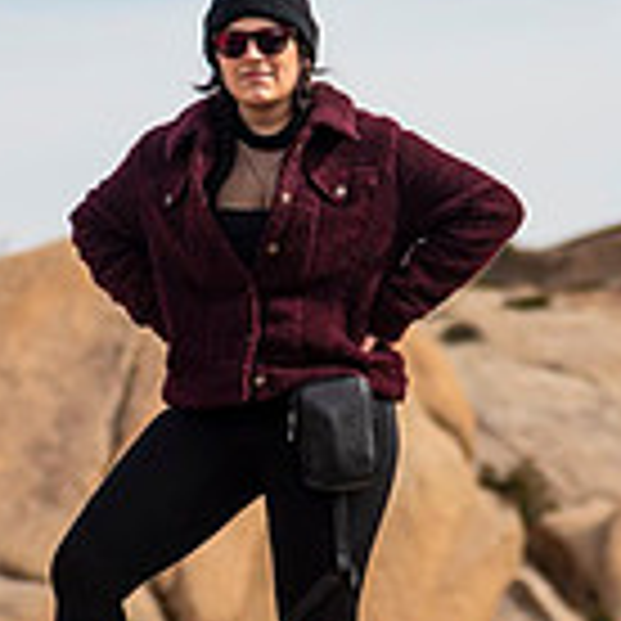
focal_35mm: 429
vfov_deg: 4.1
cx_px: 248
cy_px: 299
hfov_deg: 4.1
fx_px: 8707
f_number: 4
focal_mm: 120
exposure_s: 1/1250
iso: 100
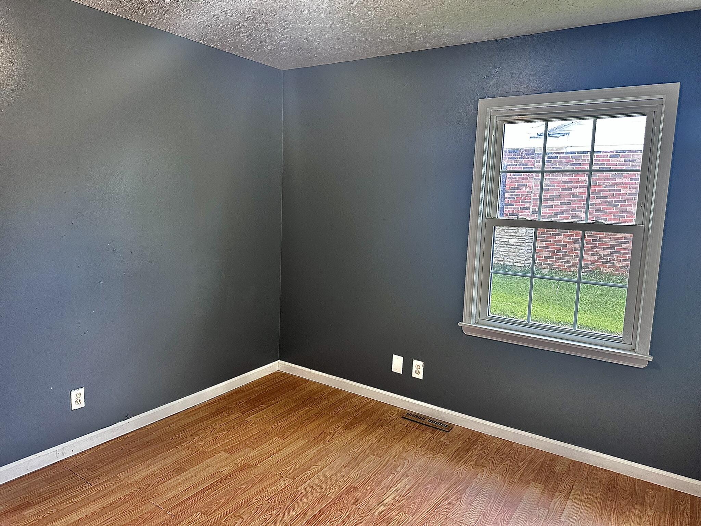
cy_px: 263
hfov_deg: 71.6
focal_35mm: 24
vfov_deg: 56.8
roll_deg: -3.1
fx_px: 486
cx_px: 350
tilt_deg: -7.4
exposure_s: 1/120
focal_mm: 6.86
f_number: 1.78
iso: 200
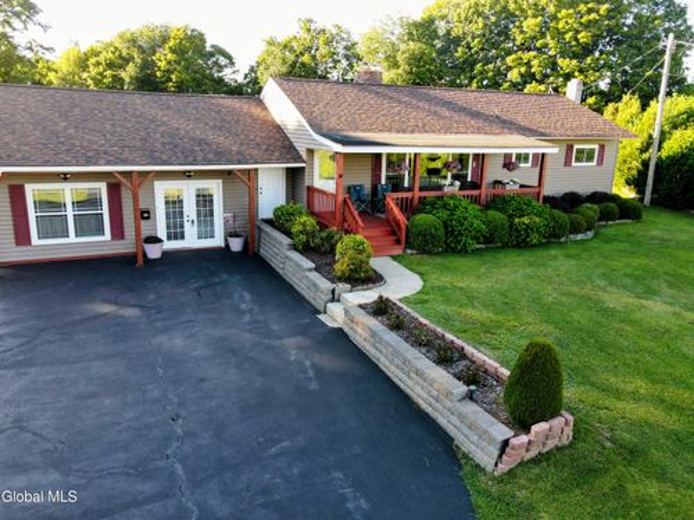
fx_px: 481
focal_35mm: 24
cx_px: 347
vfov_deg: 56.8
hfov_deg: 71.6
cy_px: 260
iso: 100
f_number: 2.8
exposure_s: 1/60
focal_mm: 4.5
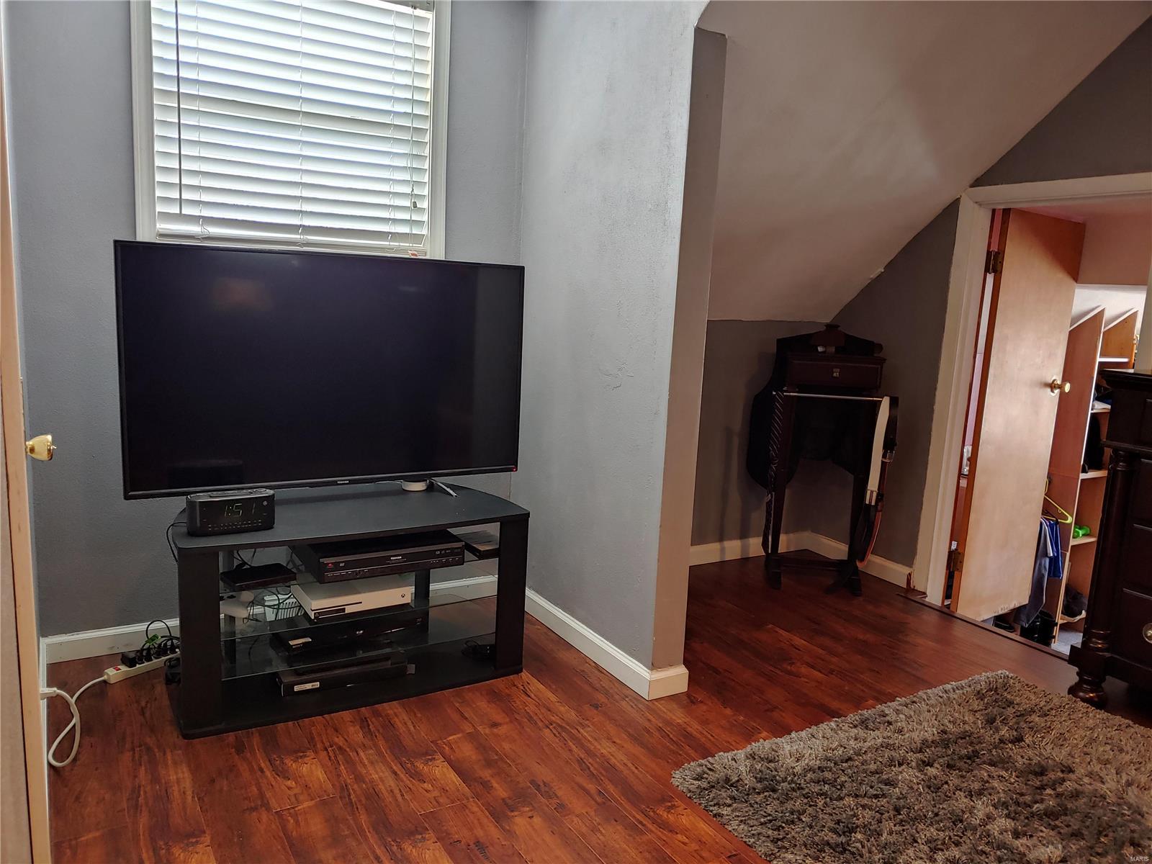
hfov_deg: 69.4
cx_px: 576
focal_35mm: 25
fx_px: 832
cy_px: 432
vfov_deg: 54.9
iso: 100
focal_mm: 4.23
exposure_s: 1/30
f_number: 1.5
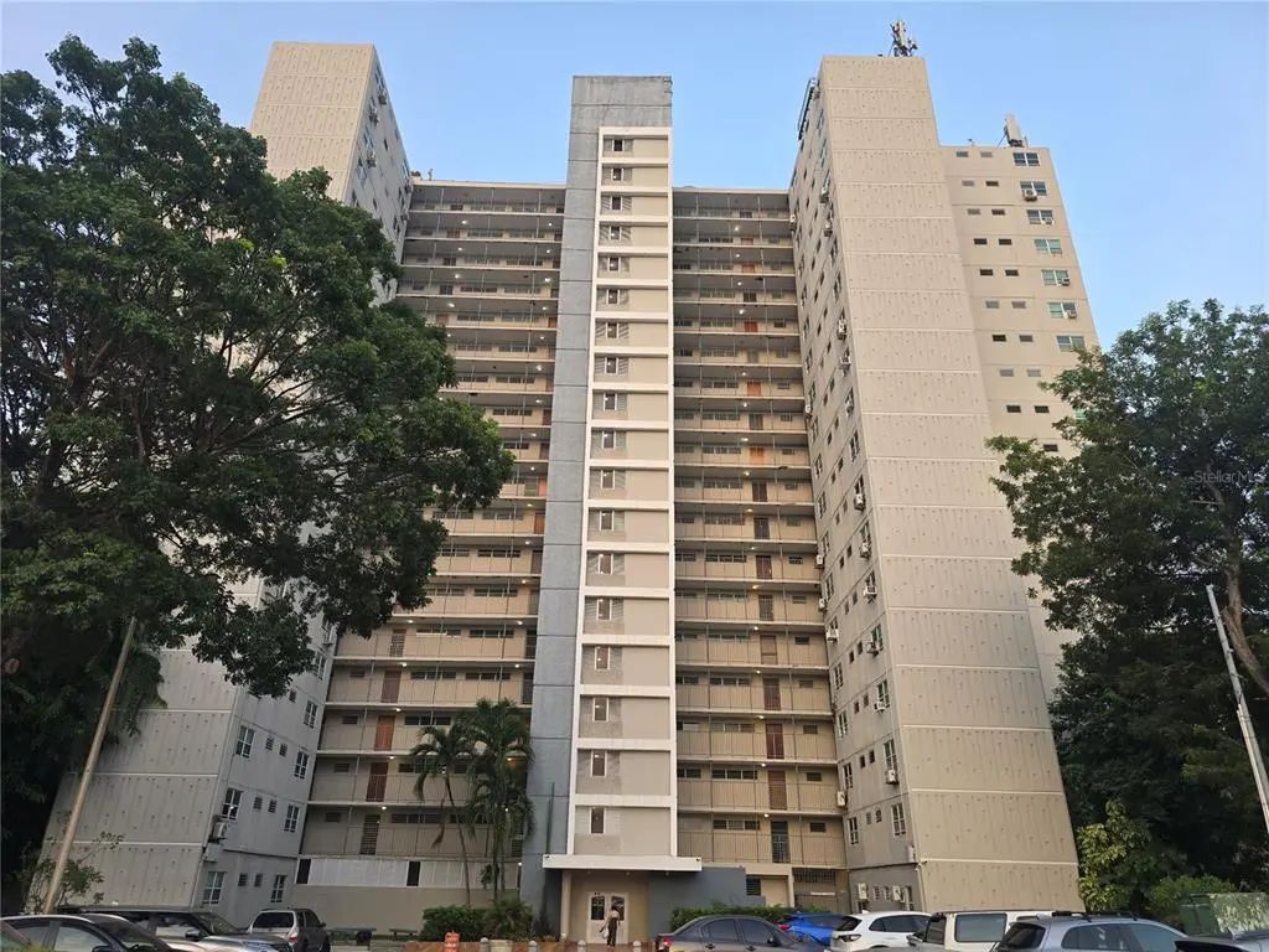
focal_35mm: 23
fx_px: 843
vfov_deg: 58.9
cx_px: 634
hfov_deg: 73.9
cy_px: 476
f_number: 1.7
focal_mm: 6.3
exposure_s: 1/180
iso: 50
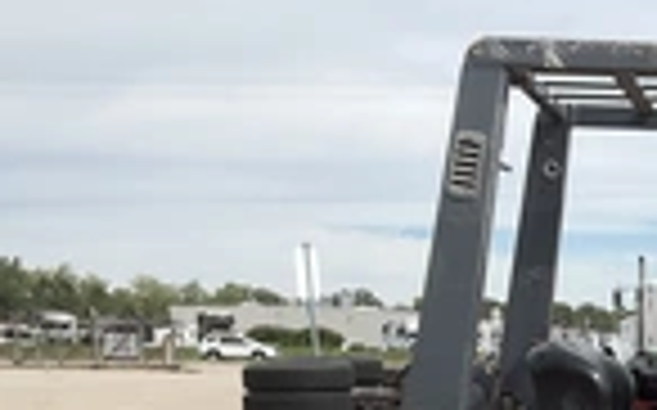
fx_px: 1503
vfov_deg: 14.8
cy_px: 545
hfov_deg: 21.8
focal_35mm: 84
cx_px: 891
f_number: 1.8
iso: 25
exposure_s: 1/1626
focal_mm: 3
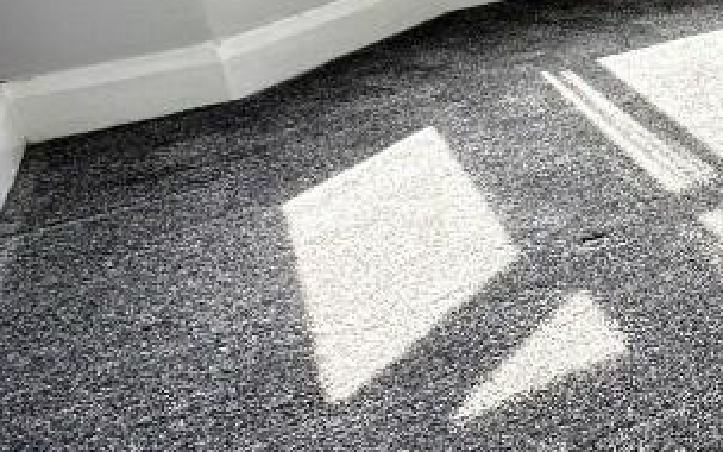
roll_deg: +1.7
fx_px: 985
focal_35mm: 50
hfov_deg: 26.8
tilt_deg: -15.3
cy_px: -17
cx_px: 1115
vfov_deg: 24.5
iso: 40
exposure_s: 1/152
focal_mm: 2.22
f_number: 2.2
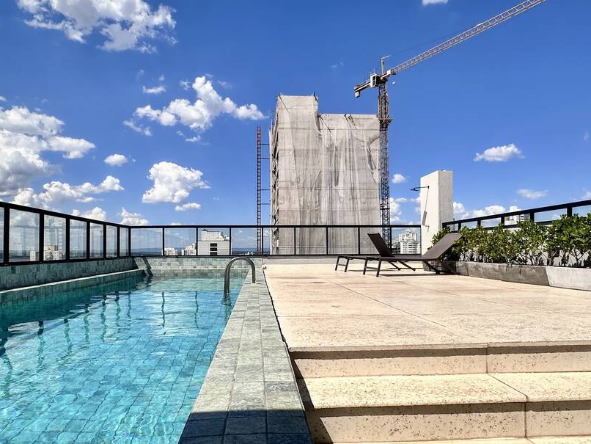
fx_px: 427
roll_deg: -0.4
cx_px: 284
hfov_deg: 69.3
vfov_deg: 54.8
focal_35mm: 25
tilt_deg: +2.5
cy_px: 239
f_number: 2.2
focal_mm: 2.22
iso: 50
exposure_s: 1/5051
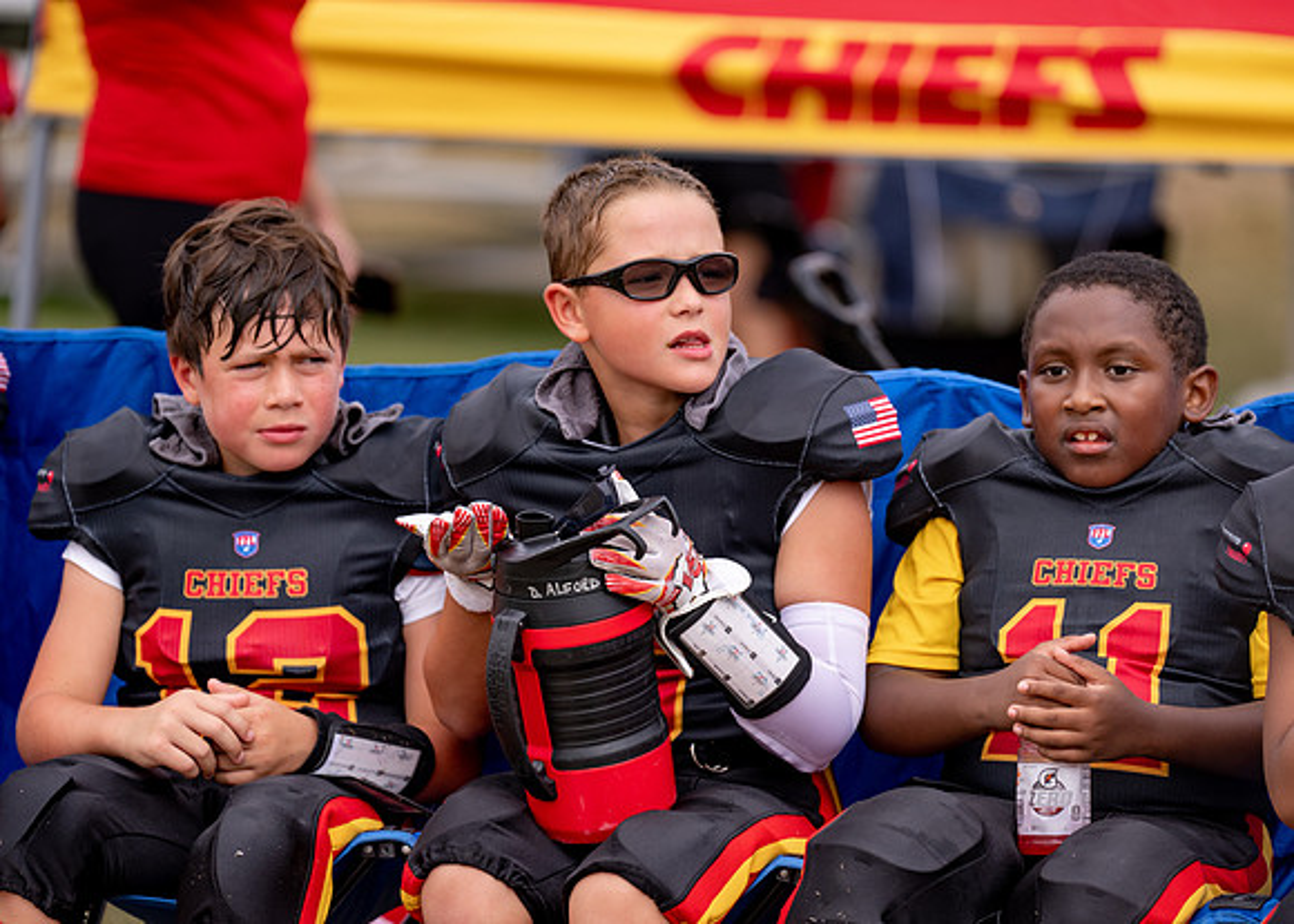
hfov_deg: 9.4
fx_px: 7835
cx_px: 647
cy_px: 462
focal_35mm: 213
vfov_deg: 6.7
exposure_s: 1/1600
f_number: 2.8
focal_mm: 200
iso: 100
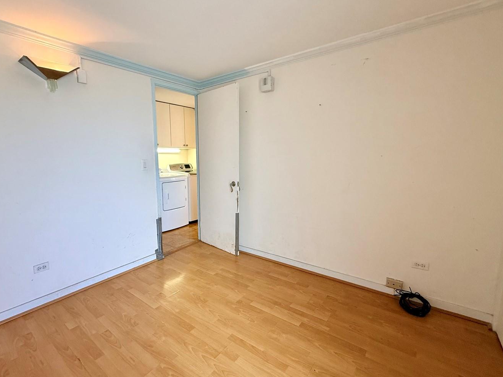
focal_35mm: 17
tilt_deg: -9.0
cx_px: 214
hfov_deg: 90.4
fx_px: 247
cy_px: 190
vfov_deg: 74.7
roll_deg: +0.8
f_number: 2.2
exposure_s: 1/120
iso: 250
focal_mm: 2.22
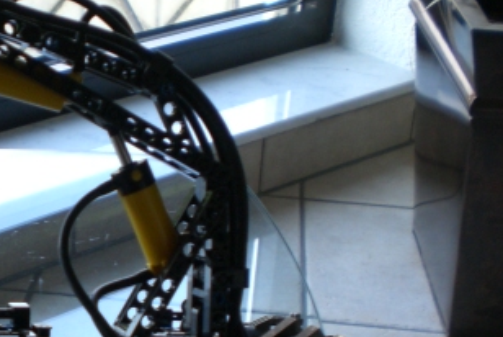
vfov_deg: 16.4
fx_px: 1147
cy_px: 319
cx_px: 13
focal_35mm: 82
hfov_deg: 23.8
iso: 100
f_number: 3.1
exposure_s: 1/100
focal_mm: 6.3
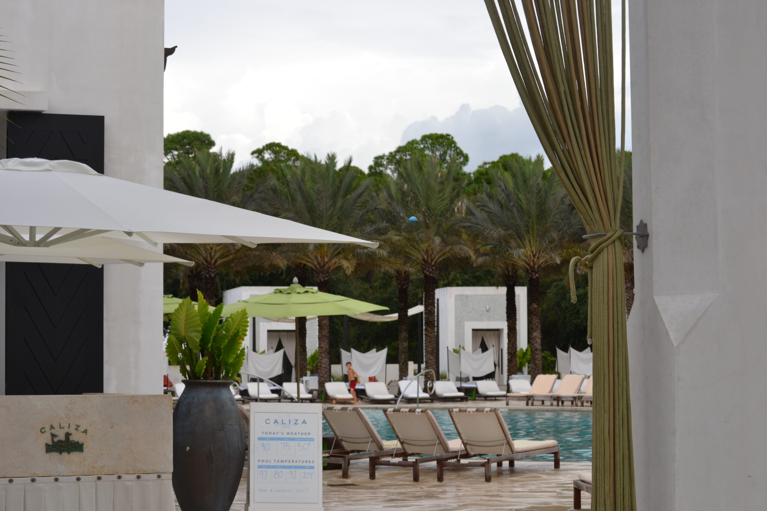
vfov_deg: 16.6
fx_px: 1758
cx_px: 384
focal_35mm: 82
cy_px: 256
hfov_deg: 24.6
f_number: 10
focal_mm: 55
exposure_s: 1/200
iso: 100
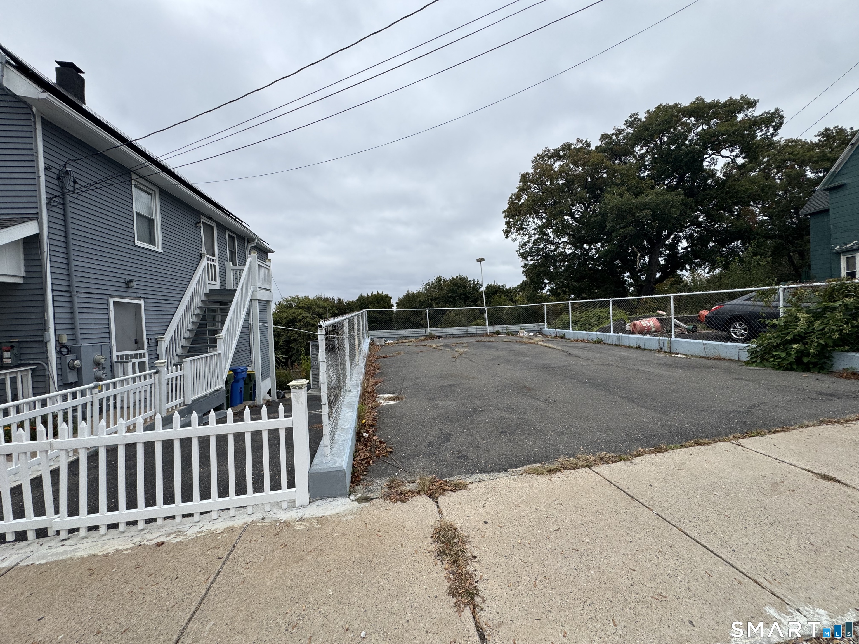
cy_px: 322
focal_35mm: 14
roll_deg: +1.3
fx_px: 347
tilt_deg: +1.5
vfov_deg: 85.7
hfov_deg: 102.1
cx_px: 430
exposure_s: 1/414
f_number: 2.2
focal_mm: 2.22
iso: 40
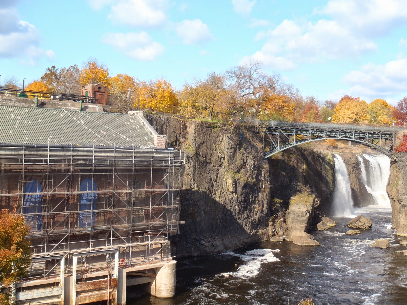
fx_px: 506
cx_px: 204
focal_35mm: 43
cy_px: 152
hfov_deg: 43.9
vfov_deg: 33.6
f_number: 4.8
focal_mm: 7.73
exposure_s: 1/200
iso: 80
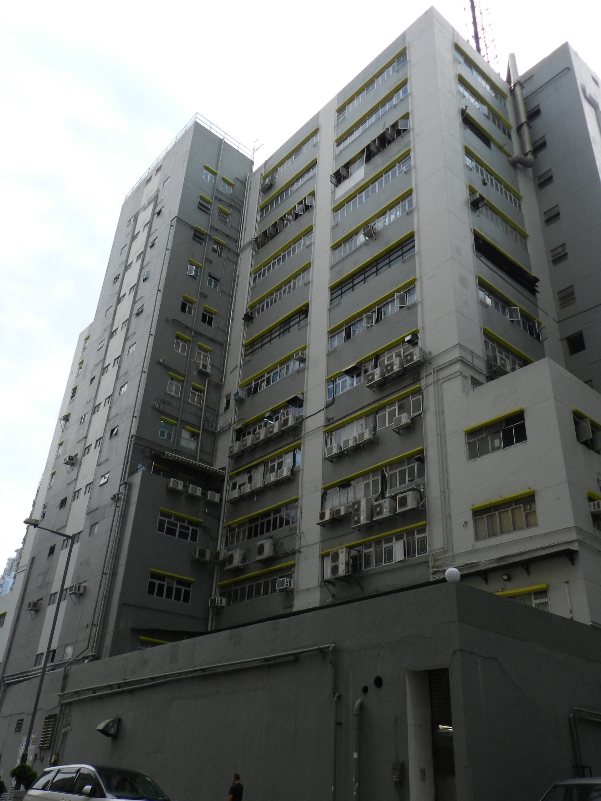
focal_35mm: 28
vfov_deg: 63.4
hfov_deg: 49.7
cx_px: 300
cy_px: 400
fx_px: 648
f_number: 3.6
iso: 160
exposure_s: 1/1000
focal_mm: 5
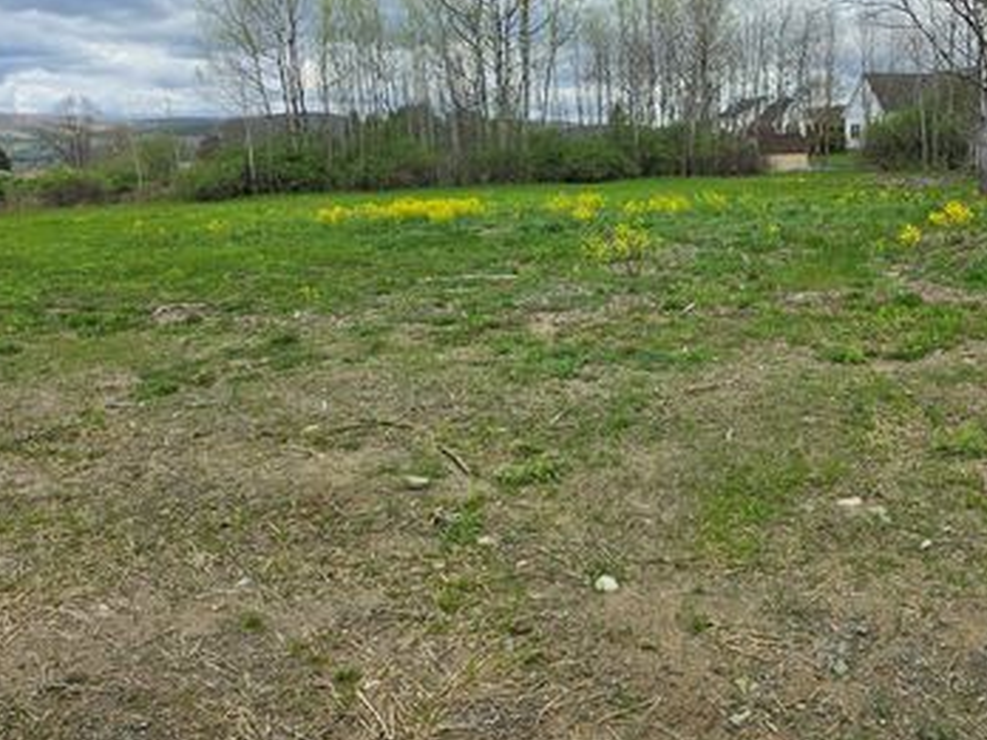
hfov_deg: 54.6
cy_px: 257
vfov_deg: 42.5
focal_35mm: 33
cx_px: 632
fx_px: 941
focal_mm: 6.5
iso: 64
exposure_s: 1/5445
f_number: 1.4
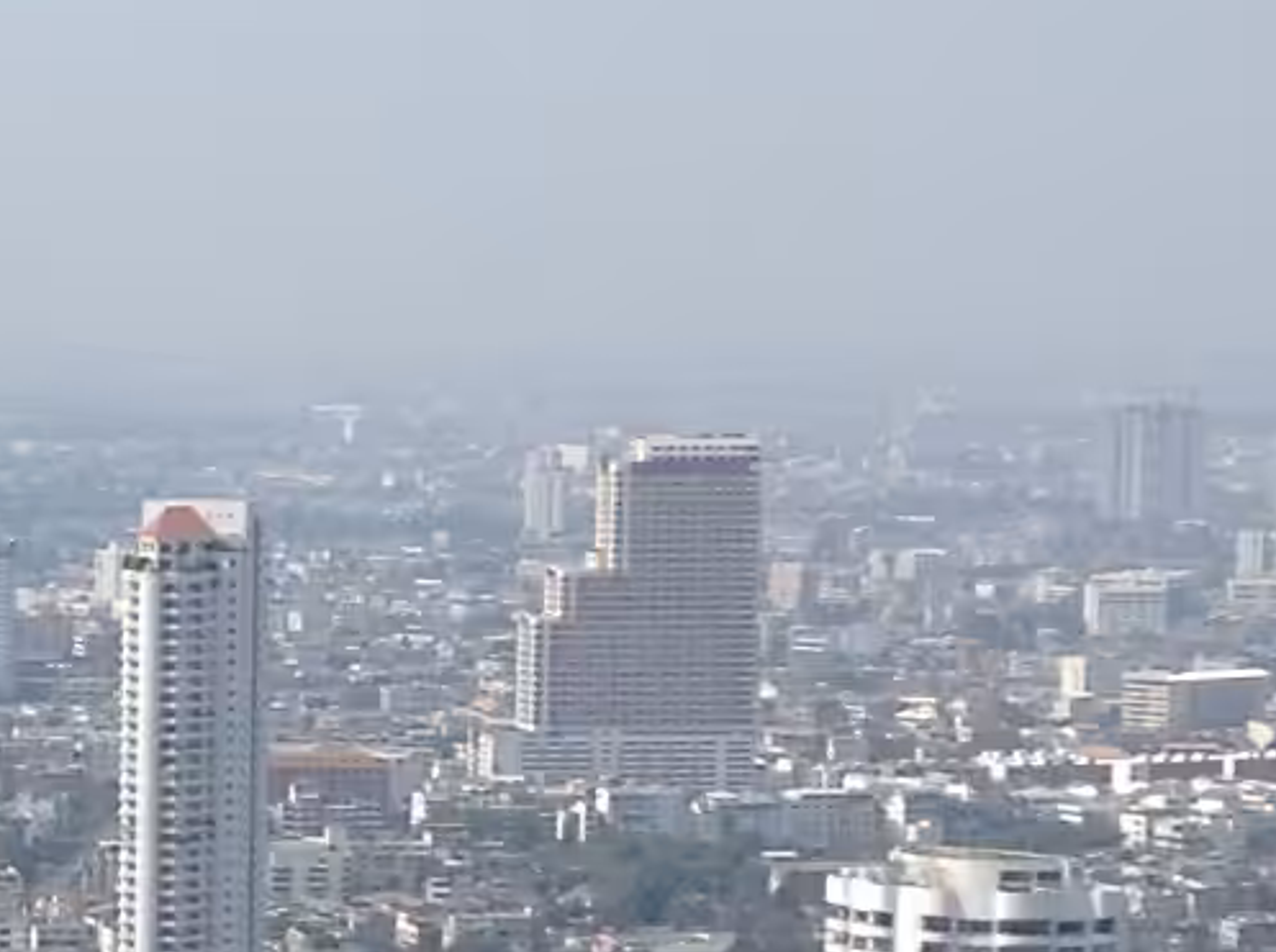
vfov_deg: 8.6
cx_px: -729
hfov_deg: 11.0
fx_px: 6329
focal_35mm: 172
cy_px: 937
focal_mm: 3.3
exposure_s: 1/1449
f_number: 2.4
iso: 32
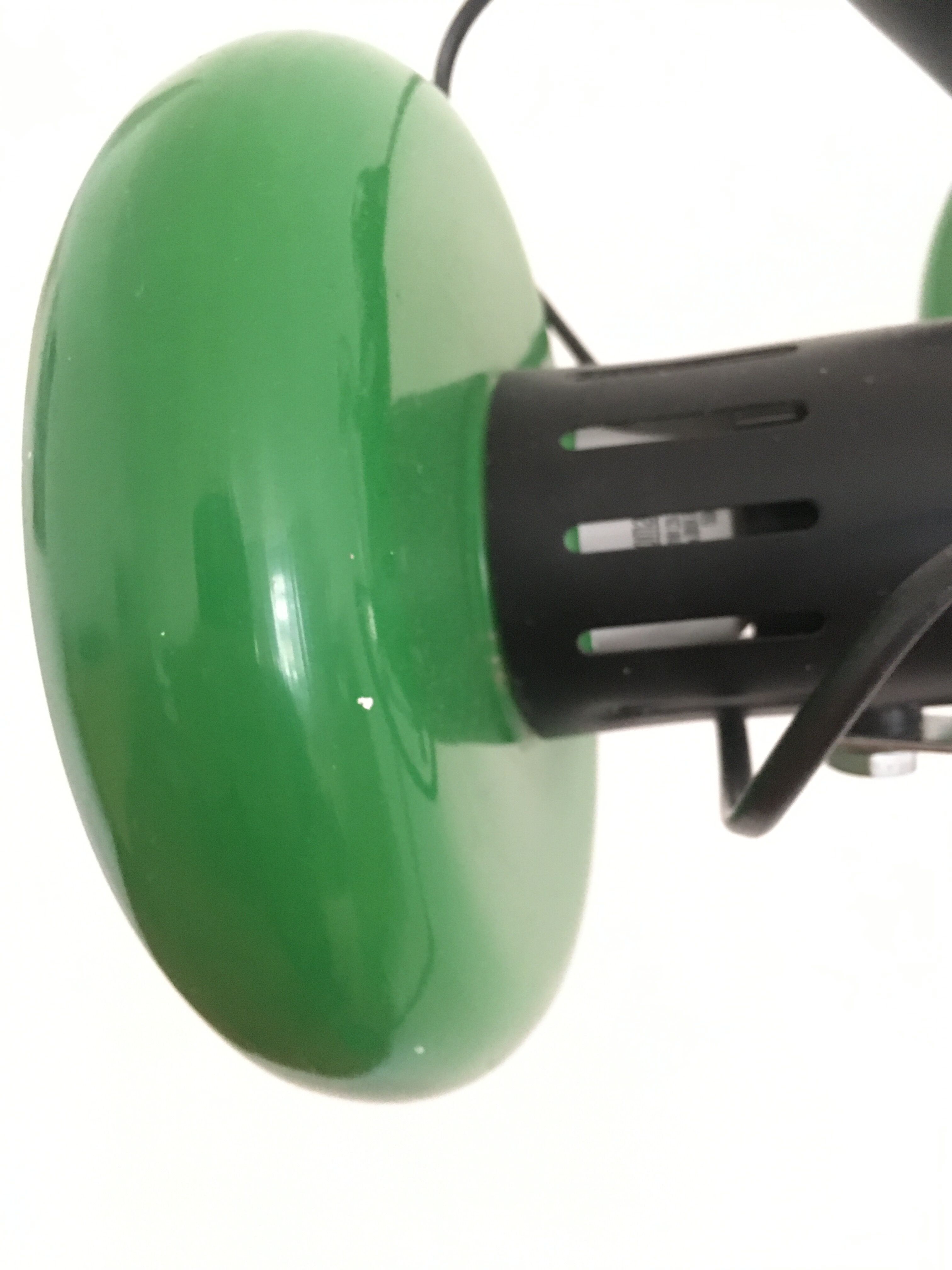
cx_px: 476
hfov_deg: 48.2
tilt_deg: -10.5
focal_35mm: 29
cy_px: 635
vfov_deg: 61.7
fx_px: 1063
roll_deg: -0.7
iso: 640
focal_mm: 4.15
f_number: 2.2
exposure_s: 1/17
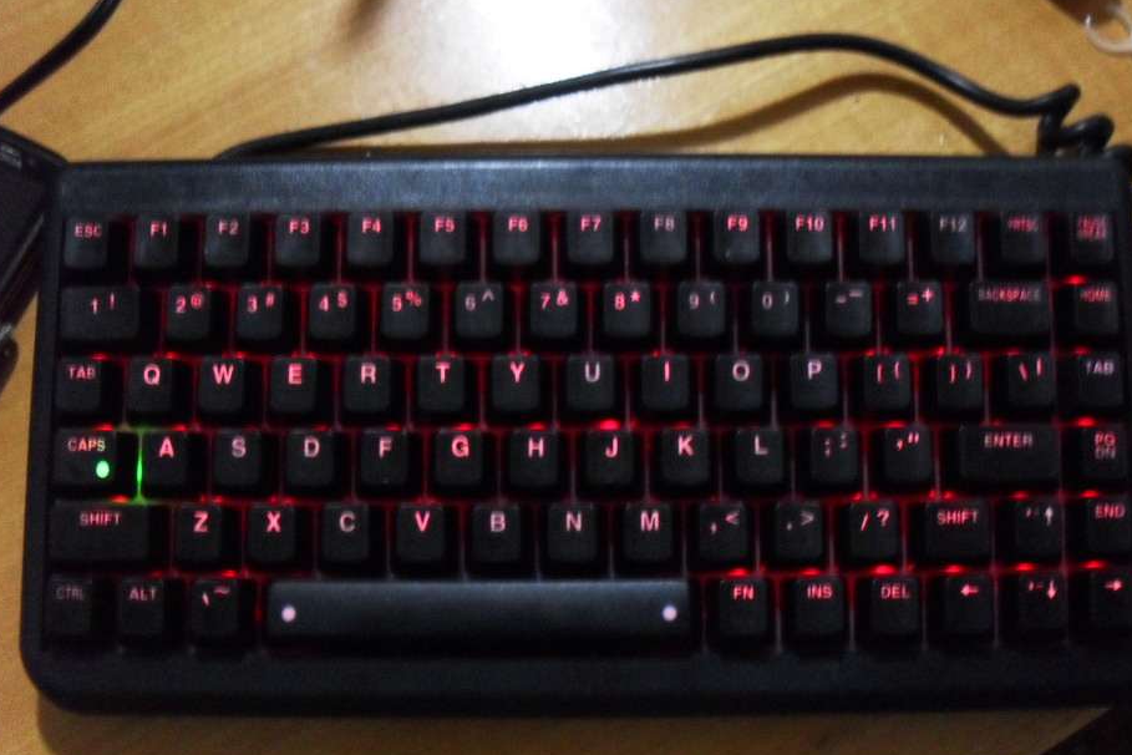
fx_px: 1289
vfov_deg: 32.6
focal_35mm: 41
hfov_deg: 47.3
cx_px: 620
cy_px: 391
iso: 400
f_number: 3.2
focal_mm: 6.3
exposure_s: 1/8
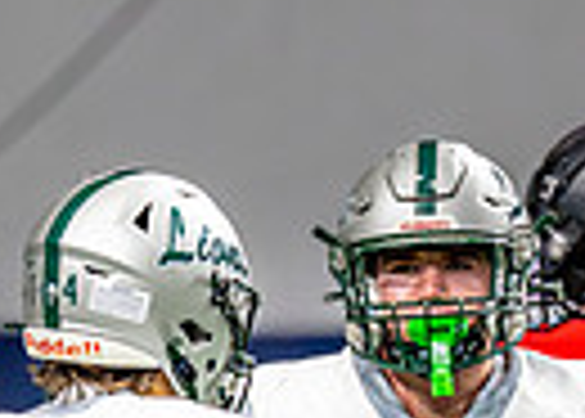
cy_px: 700
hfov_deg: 2.1
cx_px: 237
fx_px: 15659
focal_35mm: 942
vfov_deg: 1.5
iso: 5000
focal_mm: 156
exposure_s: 1/1600
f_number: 2.8
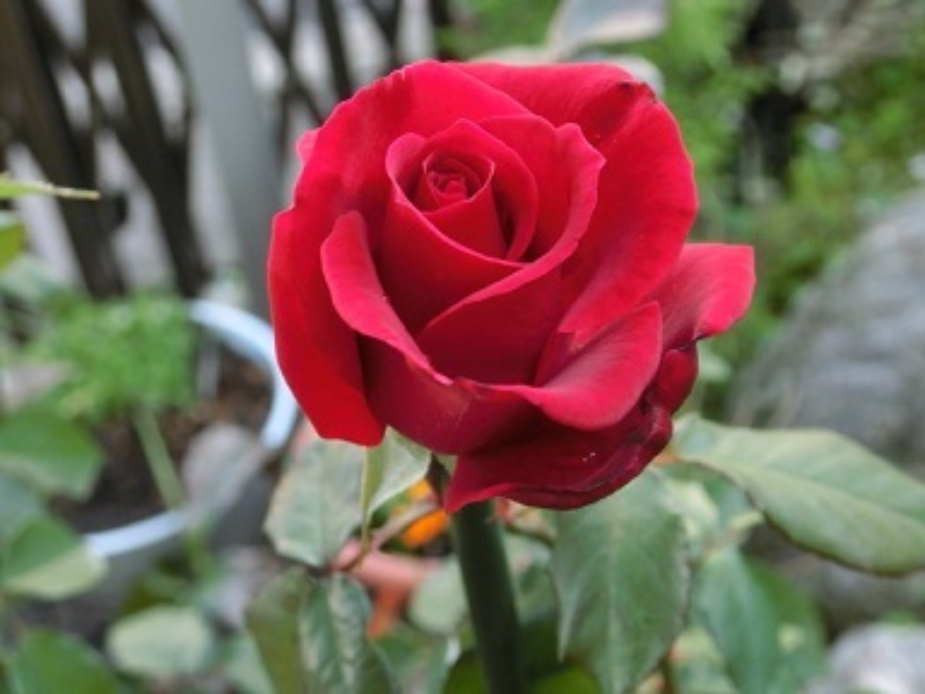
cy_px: 347
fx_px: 1577
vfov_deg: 24.8
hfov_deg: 32.7
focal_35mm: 59
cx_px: 462
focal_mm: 10.5
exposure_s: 1/125
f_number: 3.8
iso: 400
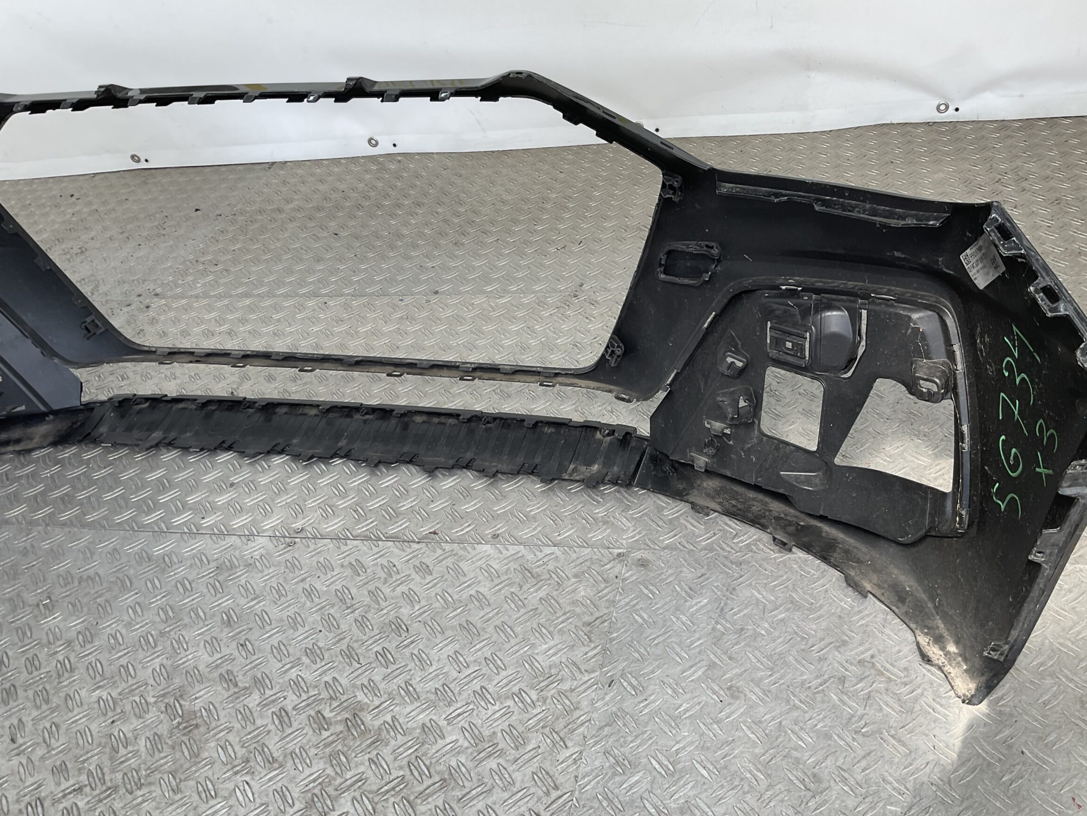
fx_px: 1005
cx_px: 590
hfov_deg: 56.7
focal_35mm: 32
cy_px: 446
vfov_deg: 44.1
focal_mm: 3
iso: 16
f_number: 1.8
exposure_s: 1/136
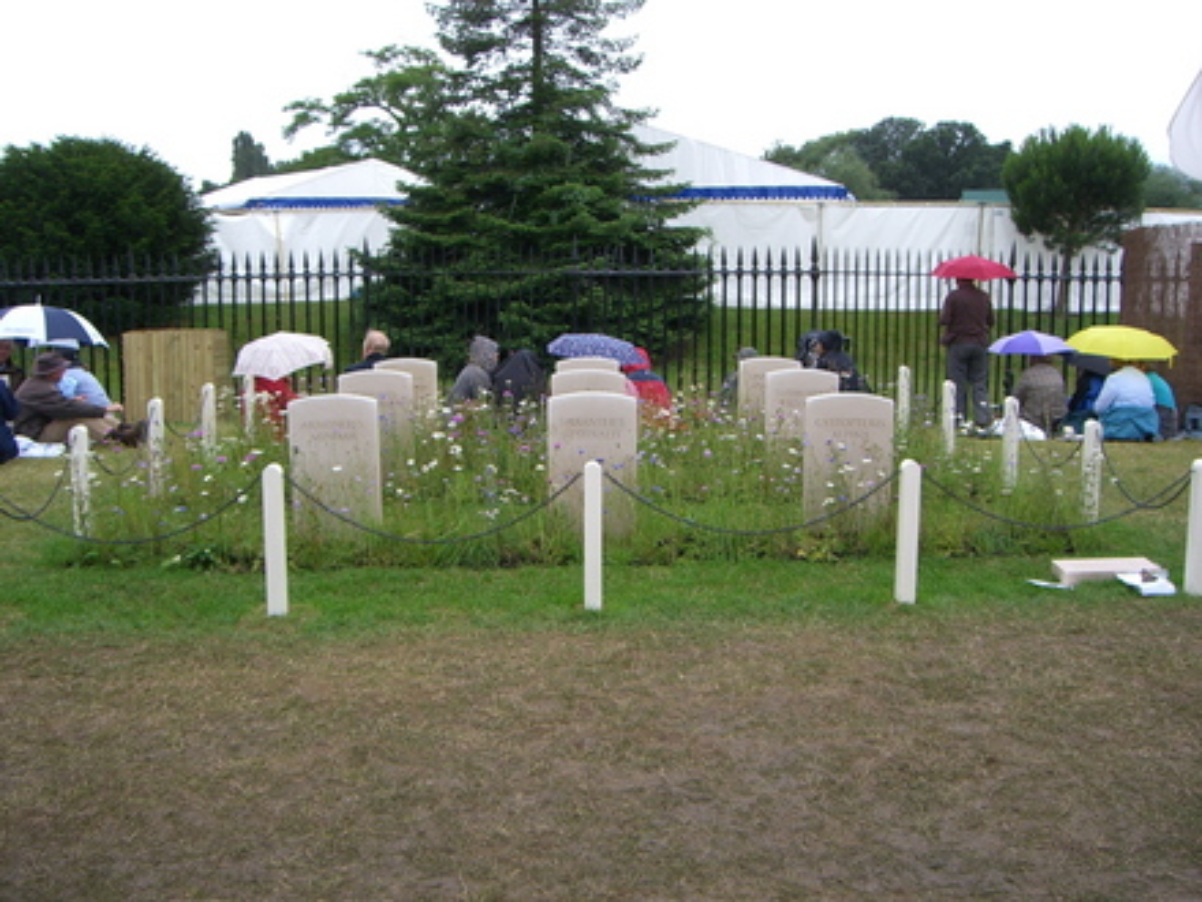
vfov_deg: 37.7
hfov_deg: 49.0
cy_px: 451
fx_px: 1320
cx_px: 601
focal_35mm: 38
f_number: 4.3
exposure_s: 1/250
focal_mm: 6.2
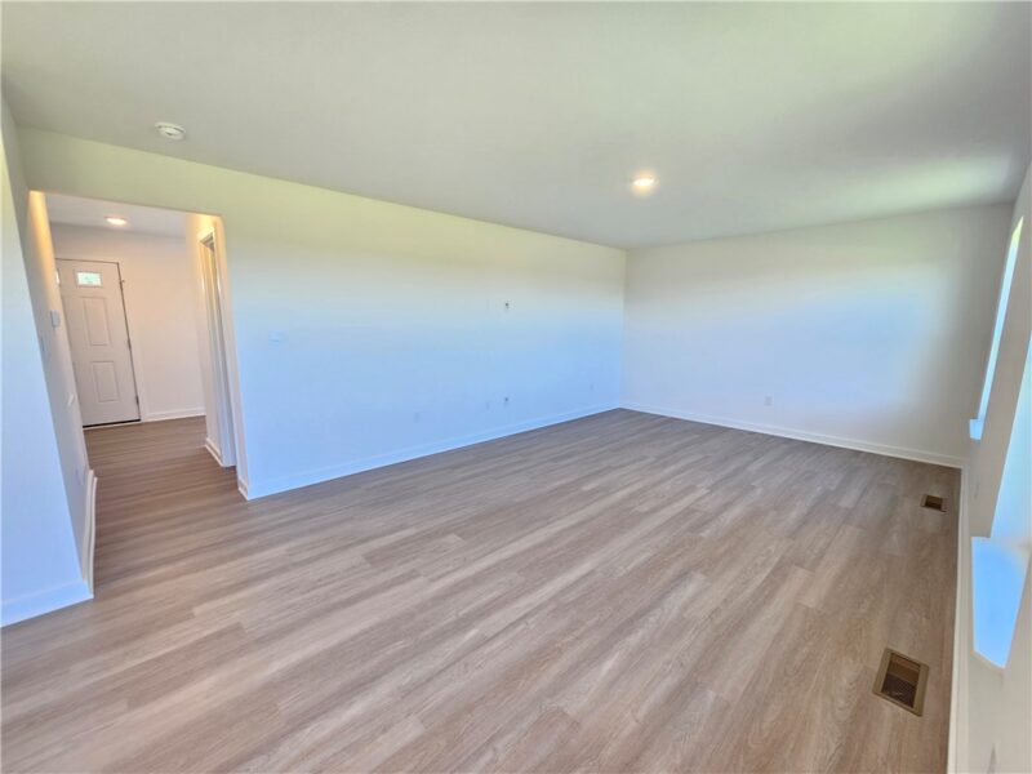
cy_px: 387
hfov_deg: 106.2
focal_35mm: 13
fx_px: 388
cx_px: 516
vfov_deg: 89.9
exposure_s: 1/60
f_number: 2.2
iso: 200
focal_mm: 2.2
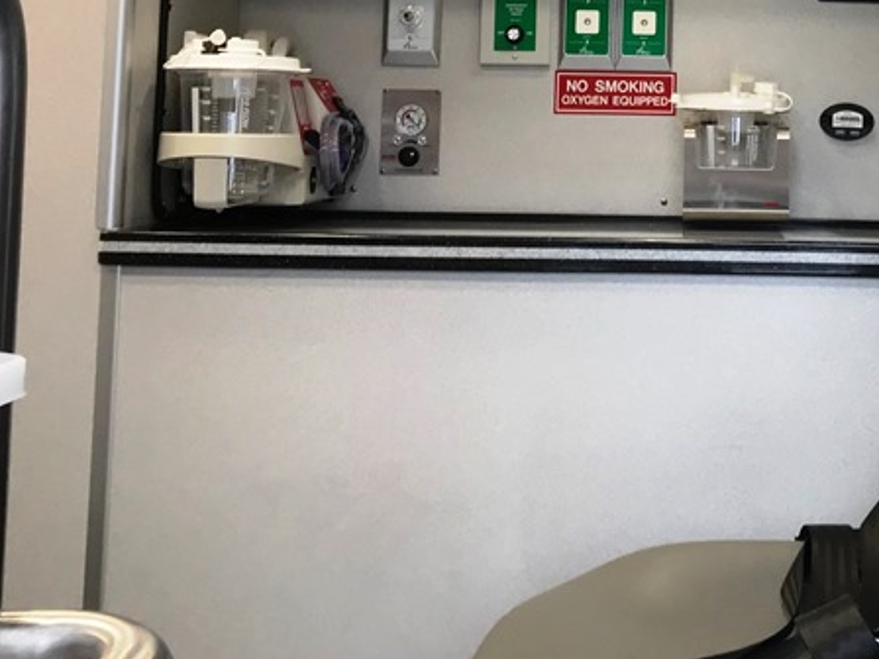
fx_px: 1625
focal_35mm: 64
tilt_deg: +4.9
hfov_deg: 29.5
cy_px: -33
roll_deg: +0.9
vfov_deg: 21.9
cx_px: 724
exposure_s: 1/109
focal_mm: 3.99
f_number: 1.8
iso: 40
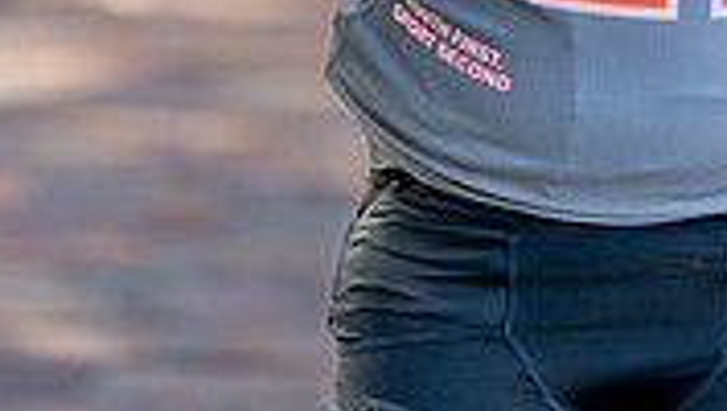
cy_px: -427
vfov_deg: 5.7
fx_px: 4033
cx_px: 616
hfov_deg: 10.3
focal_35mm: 209
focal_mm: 50
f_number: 1.2
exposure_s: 1/1000
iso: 100
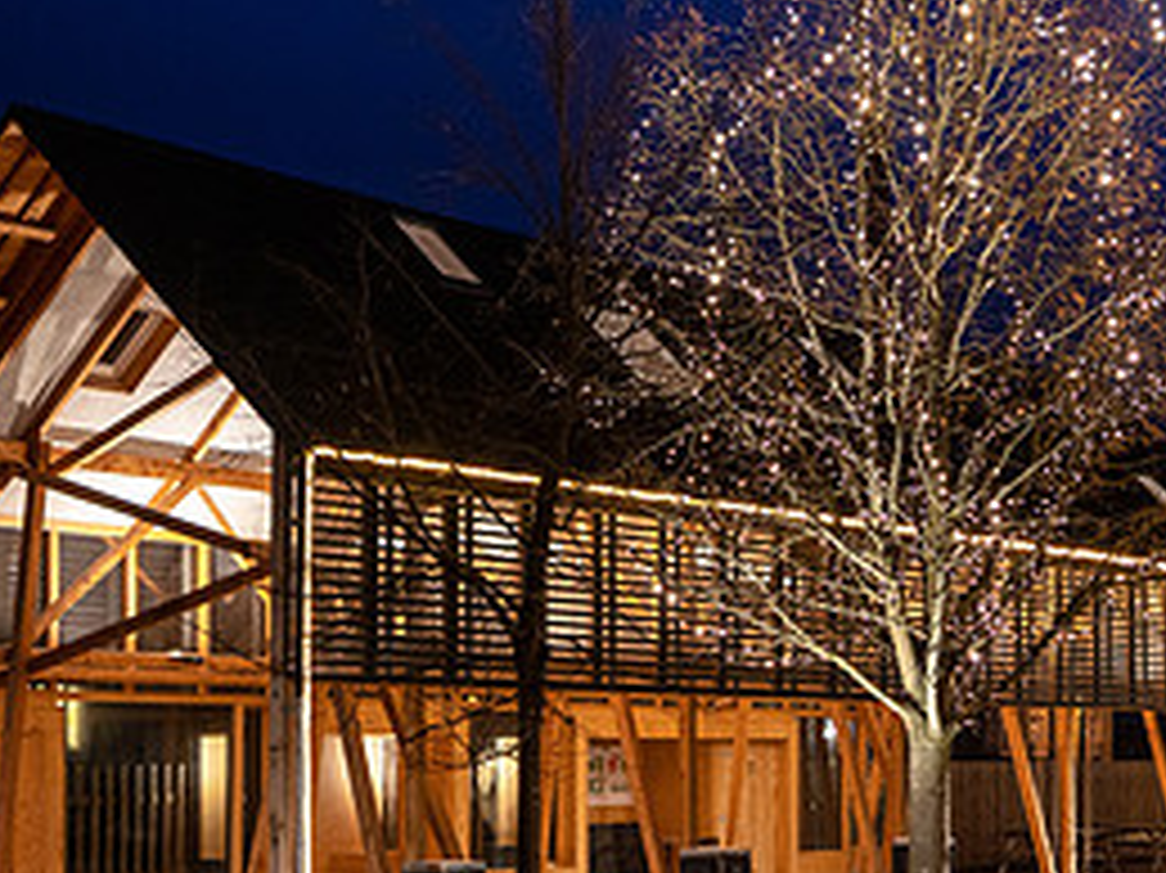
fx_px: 2996
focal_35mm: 89
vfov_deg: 16.5
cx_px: 857
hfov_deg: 21.8
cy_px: 610
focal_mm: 35
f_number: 2.8
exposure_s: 1/20
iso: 1000
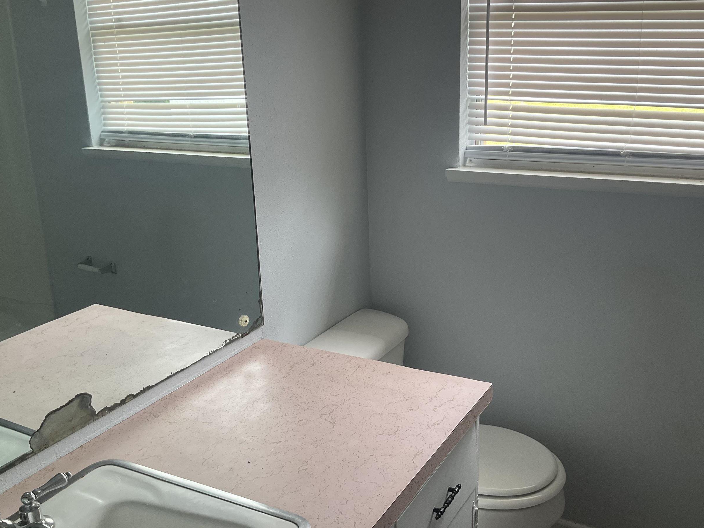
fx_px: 752
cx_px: 353
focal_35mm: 37
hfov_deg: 50.1
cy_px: 267
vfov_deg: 38.7
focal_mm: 3
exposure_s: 1/122
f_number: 1.8
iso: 40
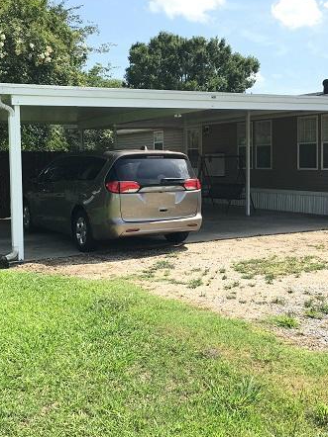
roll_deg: -0.8
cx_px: 197
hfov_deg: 34.2
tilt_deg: +0.3
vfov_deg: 44.7
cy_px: 185
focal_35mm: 42
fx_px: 531
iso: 25
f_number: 2.2
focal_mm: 4.15
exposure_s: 1/1282
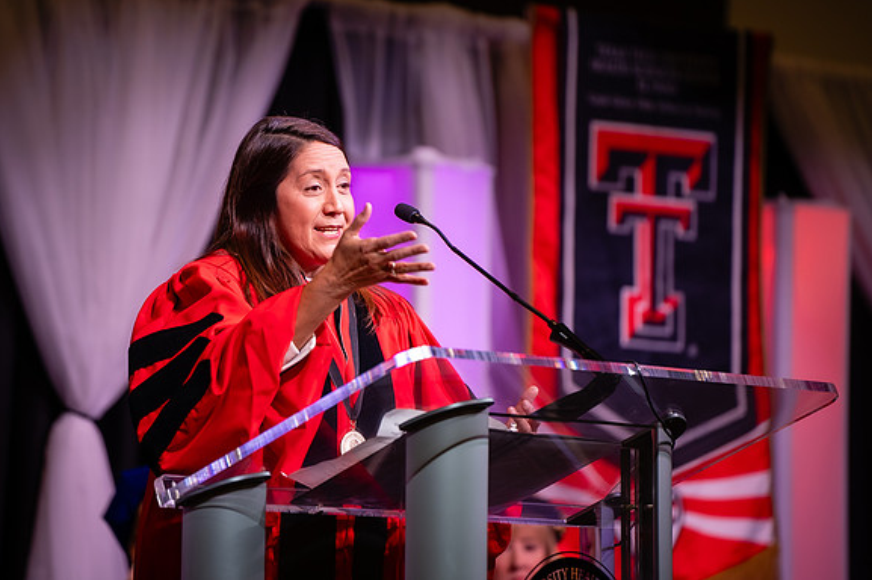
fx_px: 5689
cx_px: 358
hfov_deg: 8.8
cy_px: 254
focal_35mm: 235
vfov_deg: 5.8
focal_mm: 180
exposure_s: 1/200
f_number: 2.8
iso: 250
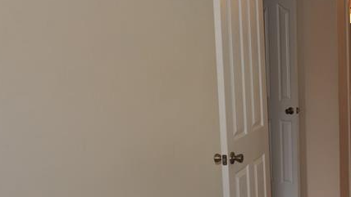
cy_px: 89
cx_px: 343
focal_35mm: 60
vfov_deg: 20.1
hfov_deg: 32.4
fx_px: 559
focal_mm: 24
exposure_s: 1/60
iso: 200
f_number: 8
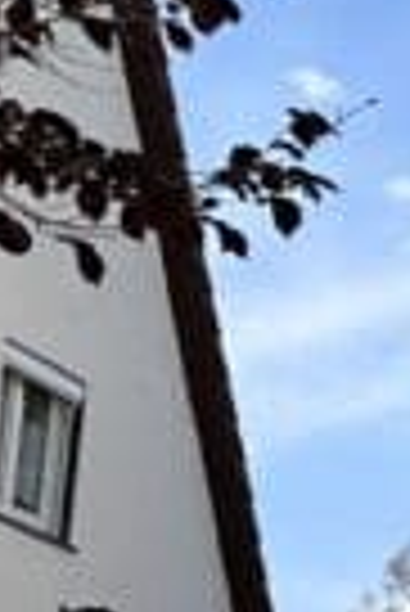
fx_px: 3203
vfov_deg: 10.9
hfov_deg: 5.7
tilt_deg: +12.4
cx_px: 1897
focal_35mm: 188
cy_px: 472
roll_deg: +2.0
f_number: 1.78
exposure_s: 1/3472
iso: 80
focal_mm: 6.86
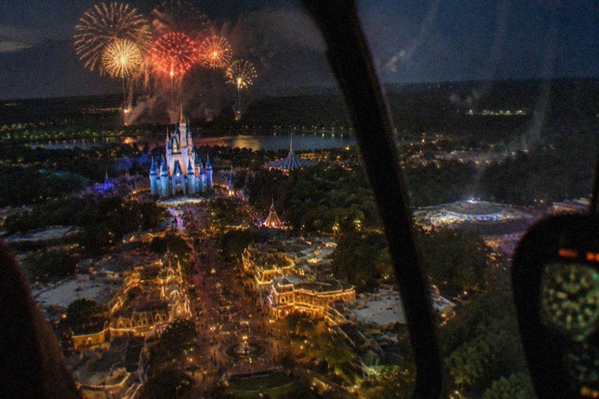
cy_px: 200
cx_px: 300
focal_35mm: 70
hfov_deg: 28.9
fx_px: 1164
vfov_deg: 19.4
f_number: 2.8
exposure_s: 1/400
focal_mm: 70
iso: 1250
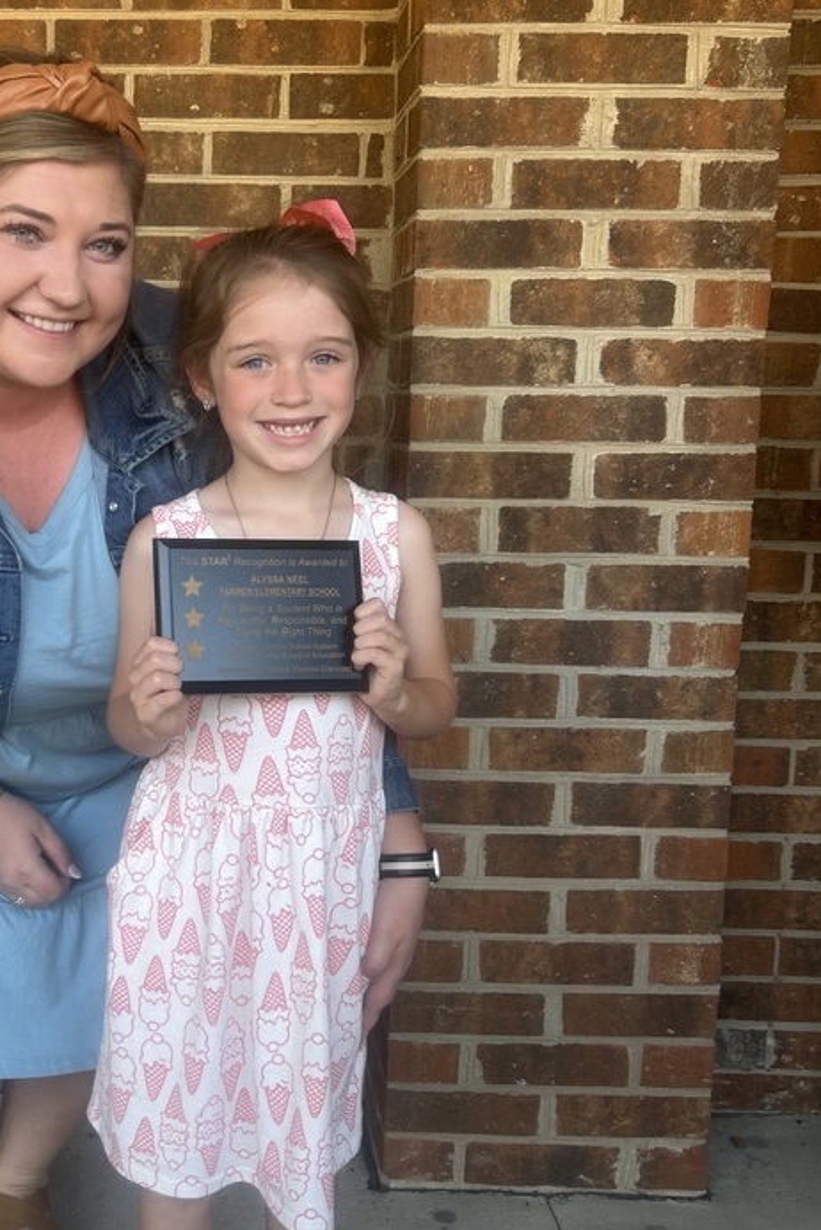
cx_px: 156
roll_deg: -0.6
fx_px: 1367
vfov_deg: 48.4
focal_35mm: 40
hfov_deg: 32.5
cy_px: 592
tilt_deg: -7.4
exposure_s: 1/121
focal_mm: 5.7
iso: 50
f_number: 1.5
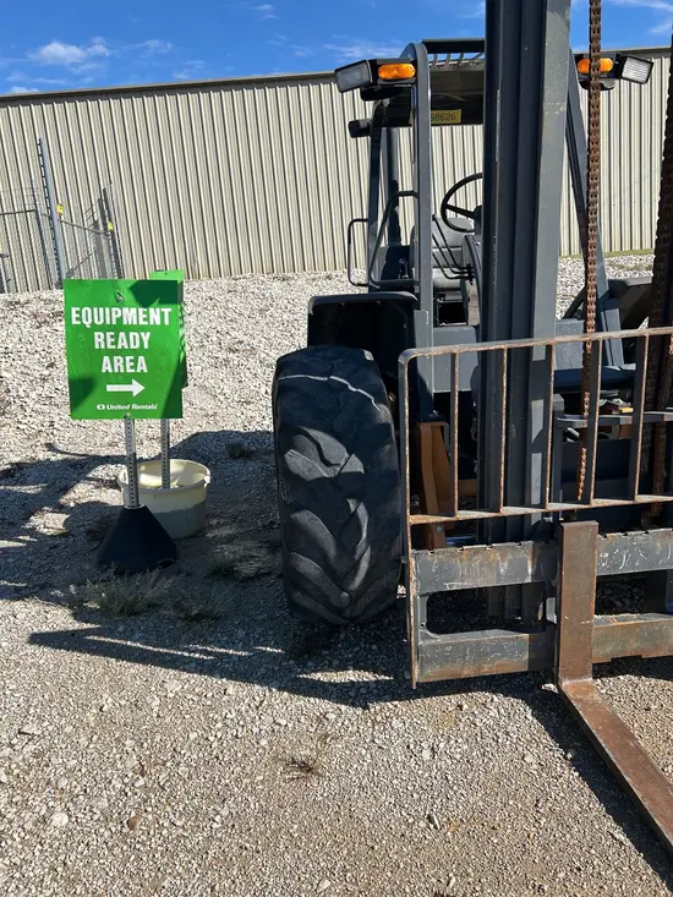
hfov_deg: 53.1
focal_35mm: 26
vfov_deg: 67.3
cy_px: 448
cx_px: 336
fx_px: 674
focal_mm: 5.7
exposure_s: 1/3356
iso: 50
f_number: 1.5
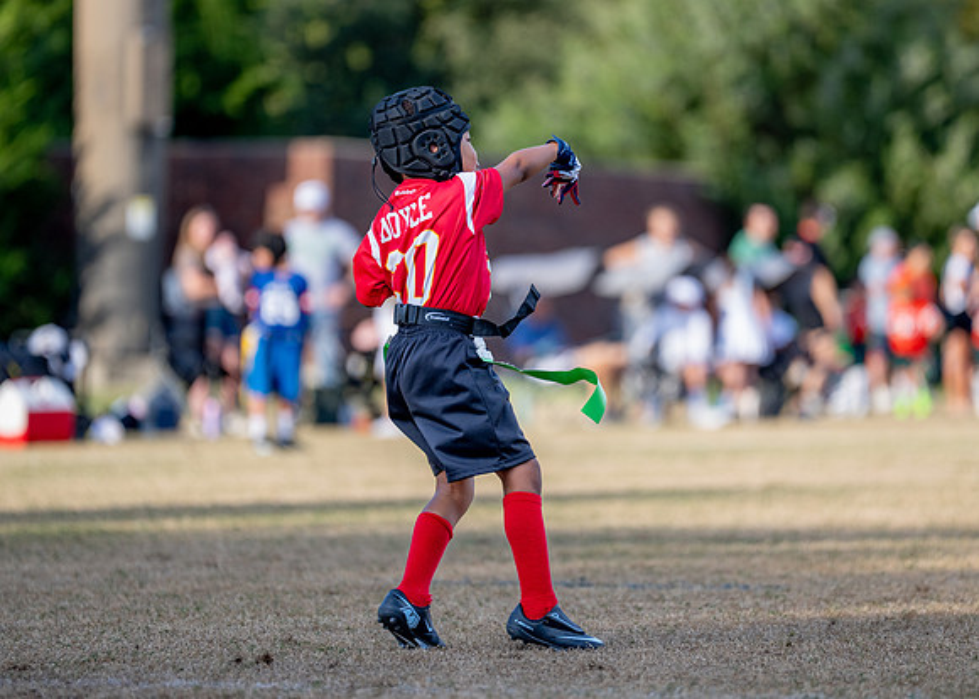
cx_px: 538
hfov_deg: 7.9
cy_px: 305
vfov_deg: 5.7
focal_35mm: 254
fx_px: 7060
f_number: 2.8
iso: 250
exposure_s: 1/1600
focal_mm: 200
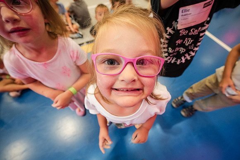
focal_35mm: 15
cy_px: 79
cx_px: 122
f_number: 4
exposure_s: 1/80
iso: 3200
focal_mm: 14
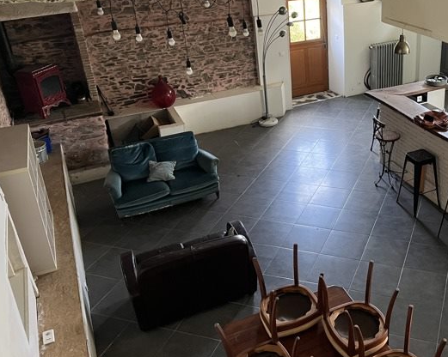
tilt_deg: -25.4
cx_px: 341
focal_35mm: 39
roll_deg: +1.2
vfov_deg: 38.0
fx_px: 517
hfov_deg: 45.1
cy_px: 142
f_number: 1.6
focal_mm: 5.1
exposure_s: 1/60
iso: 400
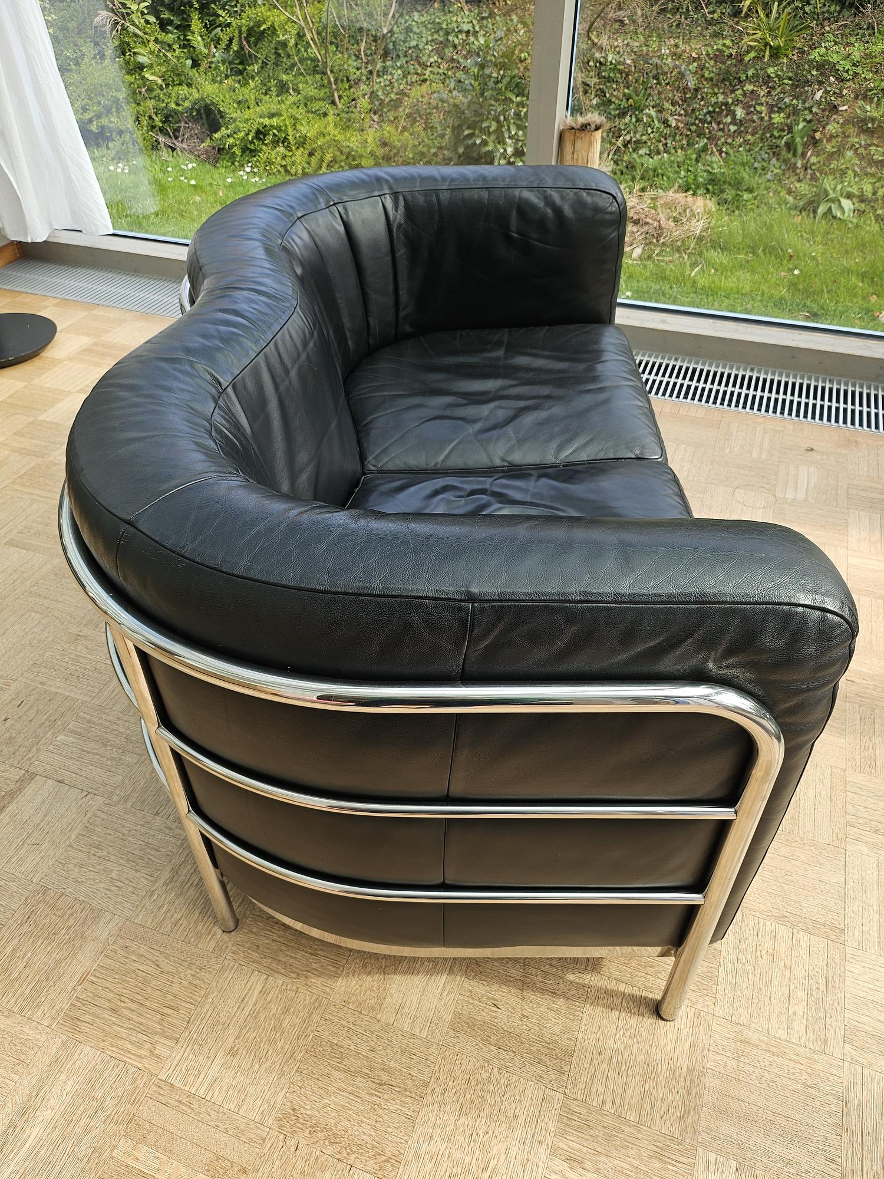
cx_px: 442
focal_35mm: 24
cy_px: 590
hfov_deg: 56.8
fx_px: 817
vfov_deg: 71.6
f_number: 1.8
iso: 50
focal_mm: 5
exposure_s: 1/636
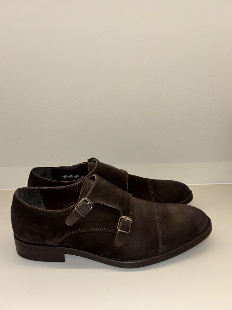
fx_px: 241
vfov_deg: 65.3
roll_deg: +1.2
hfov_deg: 51.4
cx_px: 114
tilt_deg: -19.8
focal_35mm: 27
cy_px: 160
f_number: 1.6
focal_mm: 5.96
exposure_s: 1/143
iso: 32
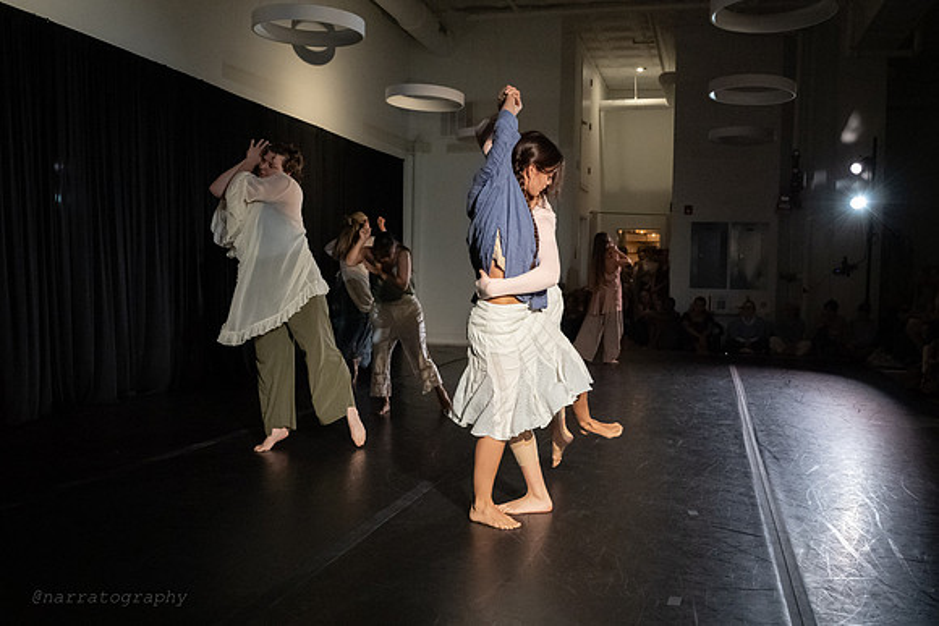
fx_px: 860
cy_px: 302
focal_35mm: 33
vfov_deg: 40.0
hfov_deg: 57.2
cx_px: 519
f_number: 5
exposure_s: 1/400
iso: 6400
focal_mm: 28
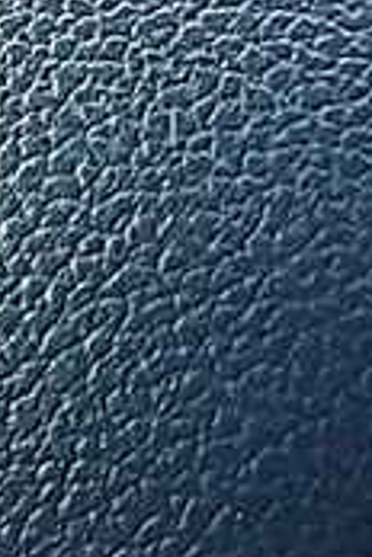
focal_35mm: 142
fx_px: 2201
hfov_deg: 8.9
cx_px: -462
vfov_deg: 14.2
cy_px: -18
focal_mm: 6.86
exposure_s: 1/274
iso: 100
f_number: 1.78
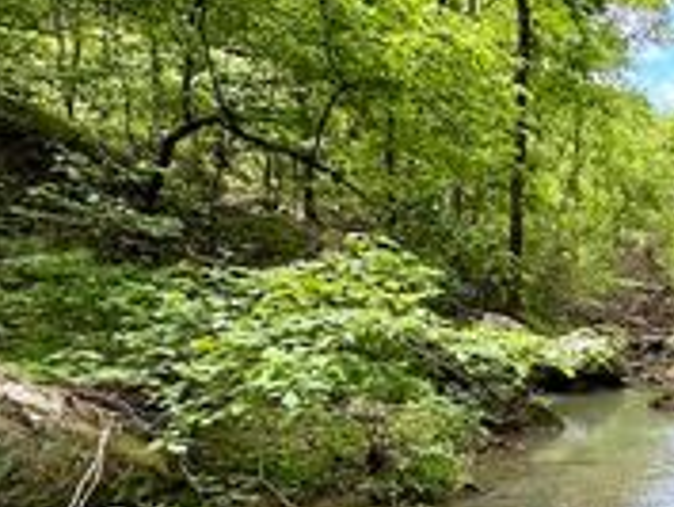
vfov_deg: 39.9
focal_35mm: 34
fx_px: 662
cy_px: 417
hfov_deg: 42.6
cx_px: 737
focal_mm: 2.22
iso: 40
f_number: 2.2
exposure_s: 1/125
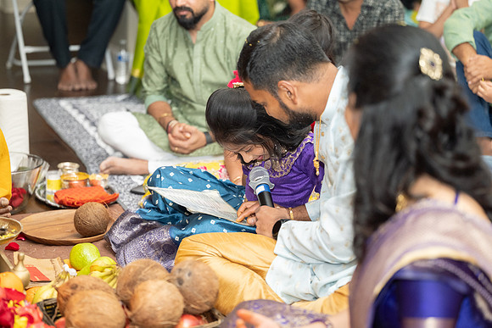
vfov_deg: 15.8
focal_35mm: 87
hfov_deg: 23.5
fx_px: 1183
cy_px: 164
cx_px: 246
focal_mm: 85
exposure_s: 1/200
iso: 500
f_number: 2.8
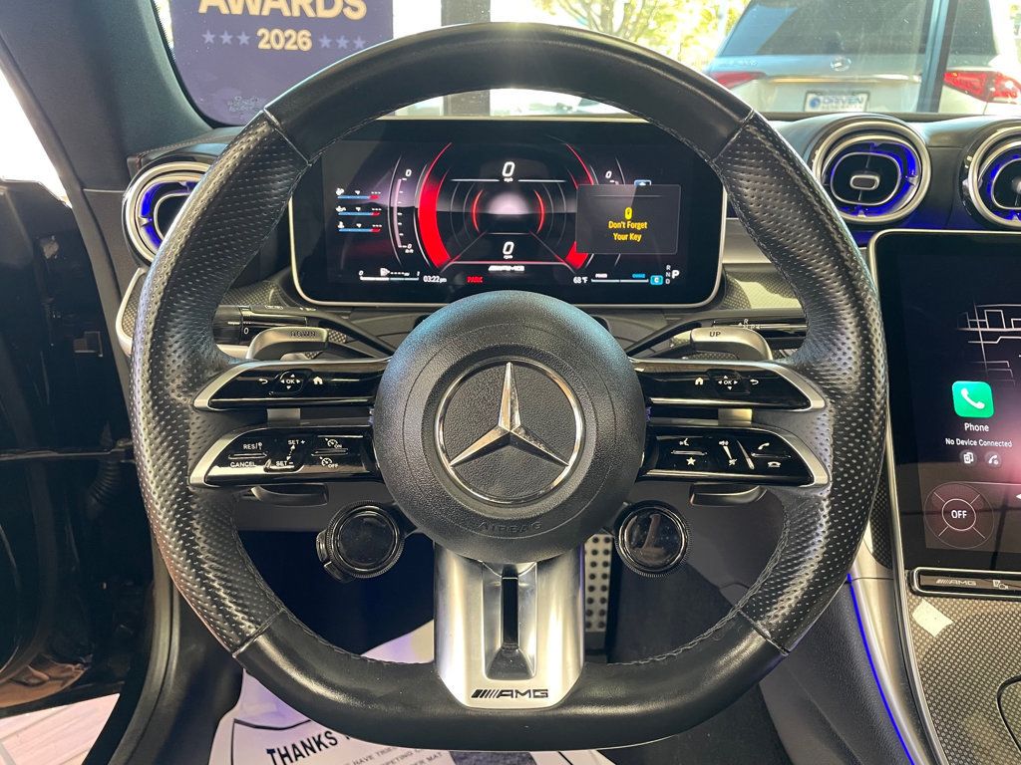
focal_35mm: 26
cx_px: 510
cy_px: 382
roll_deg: -0.4
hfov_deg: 67.3
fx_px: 767
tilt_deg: -20.3
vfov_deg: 53.1
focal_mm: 4.2
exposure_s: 1/60
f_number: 1.6
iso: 320
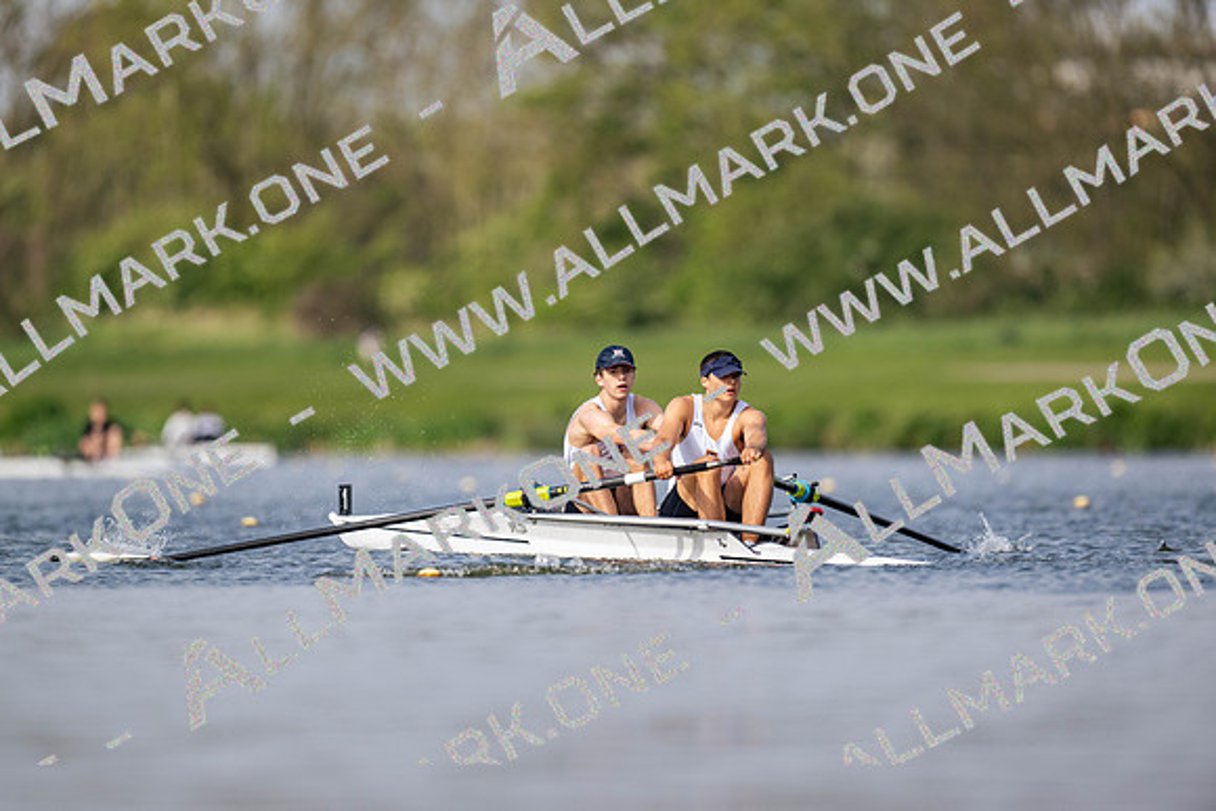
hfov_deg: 3.4
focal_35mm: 600
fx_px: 20270
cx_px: 608
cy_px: 406
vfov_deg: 2.3
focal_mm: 600
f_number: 4
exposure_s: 1/2500
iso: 320
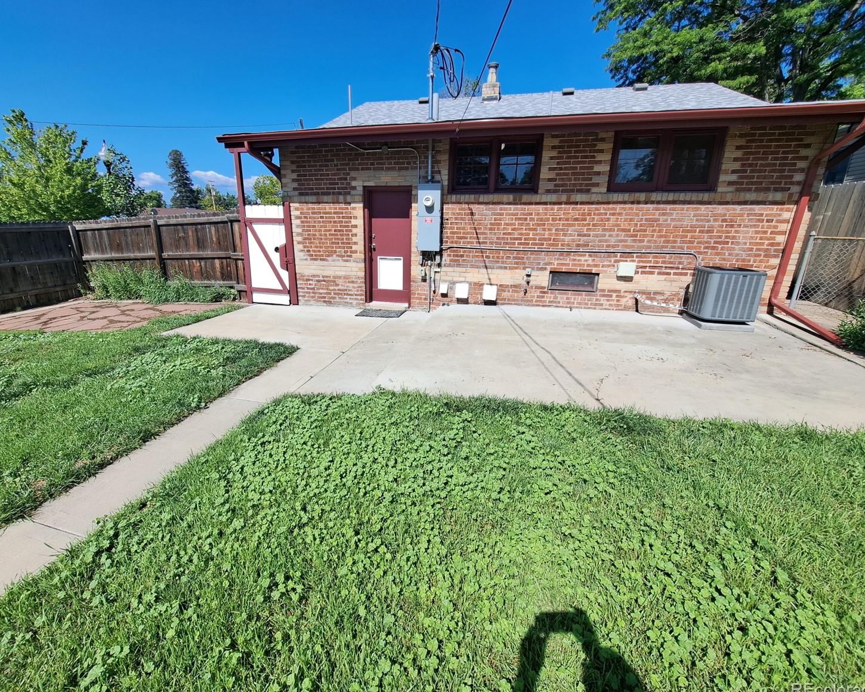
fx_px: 358
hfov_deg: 100.6
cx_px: 410
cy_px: 344
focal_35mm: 14
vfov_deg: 88.0
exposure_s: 1/982
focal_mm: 1.74
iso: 50
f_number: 2.2
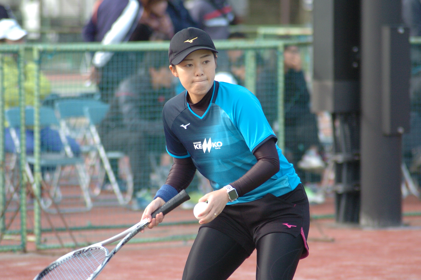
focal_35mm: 360
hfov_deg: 5.7
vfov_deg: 3.8
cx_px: 210
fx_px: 4207
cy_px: 140
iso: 560
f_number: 5
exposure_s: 1/500
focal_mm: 240
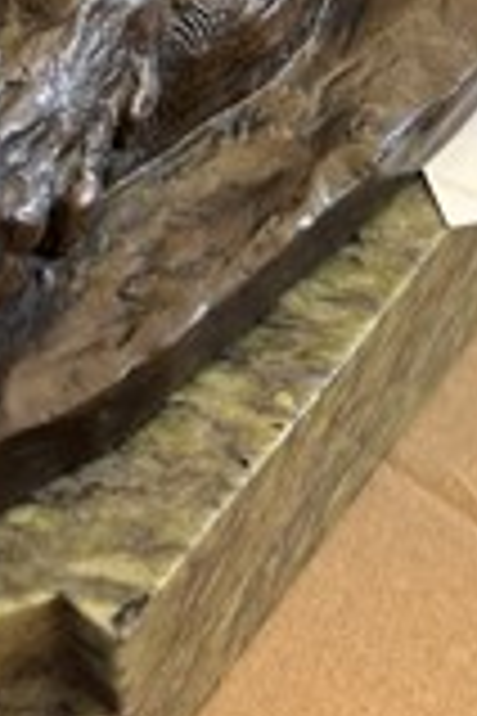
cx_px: 248
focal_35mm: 68
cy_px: -158
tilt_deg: -36.0
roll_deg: -2.6
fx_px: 1351
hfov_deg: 20.0
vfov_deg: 26.2
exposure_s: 1/50
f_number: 1.5
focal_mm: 5.7
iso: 200
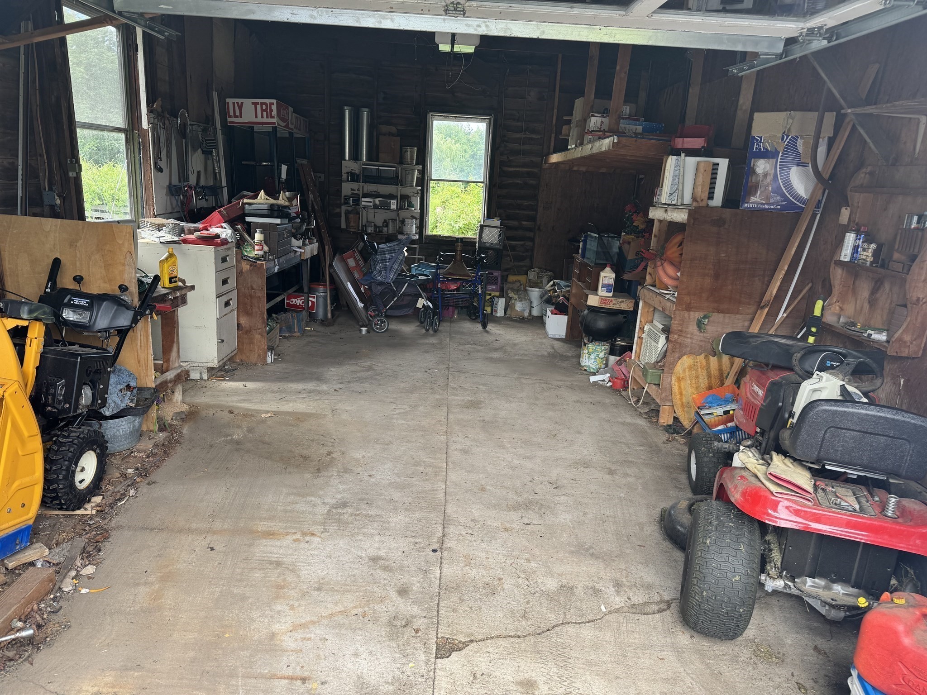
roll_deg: -4.0
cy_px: 348
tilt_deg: -16.5
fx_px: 643
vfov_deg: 56.8
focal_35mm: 24
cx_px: 464
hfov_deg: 71.6
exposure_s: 1/159
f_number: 1.78
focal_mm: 6.76
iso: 64
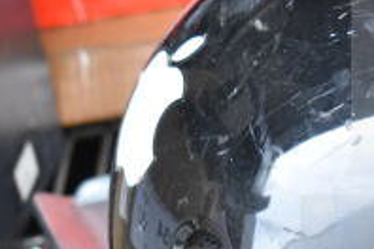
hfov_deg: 9.7
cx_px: 512
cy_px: 135
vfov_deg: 6.6
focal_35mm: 208
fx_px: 2156
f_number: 5.6
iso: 1600
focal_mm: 45
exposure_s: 1/125
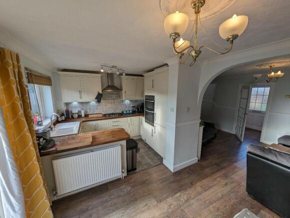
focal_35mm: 12
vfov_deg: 94.7
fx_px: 101
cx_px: 145
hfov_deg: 110.4
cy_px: 109
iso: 42
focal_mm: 2.23
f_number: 1.95
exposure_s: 1/257
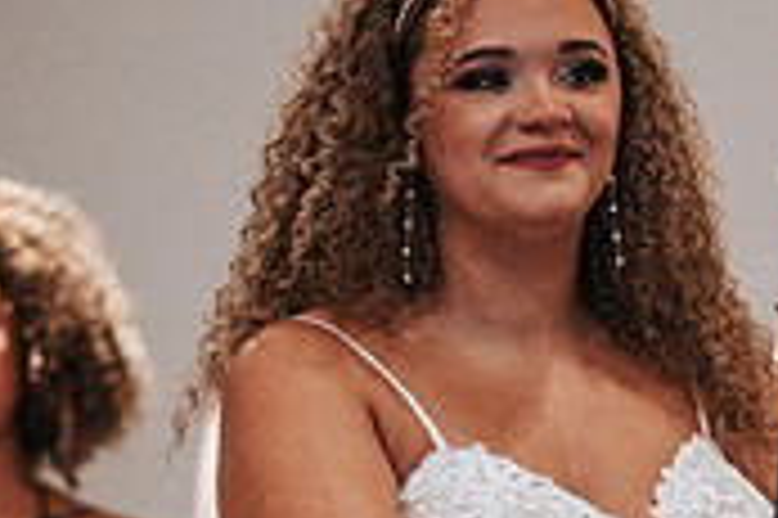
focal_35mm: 428
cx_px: 490
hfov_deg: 4.8
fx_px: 9241
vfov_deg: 3.2
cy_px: 471
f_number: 1.8
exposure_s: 1/160
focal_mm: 85
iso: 800
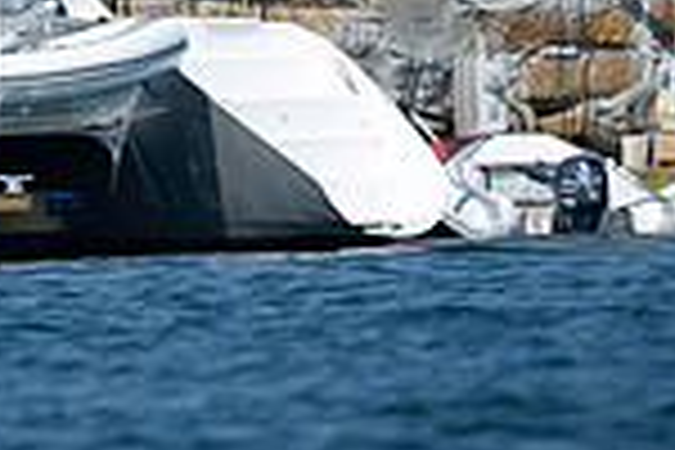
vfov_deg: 0.6
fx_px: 44134
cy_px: -297
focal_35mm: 2354
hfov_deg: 0.9
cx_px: -135
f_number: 4
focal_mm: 600
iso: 320
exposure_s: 1/2500
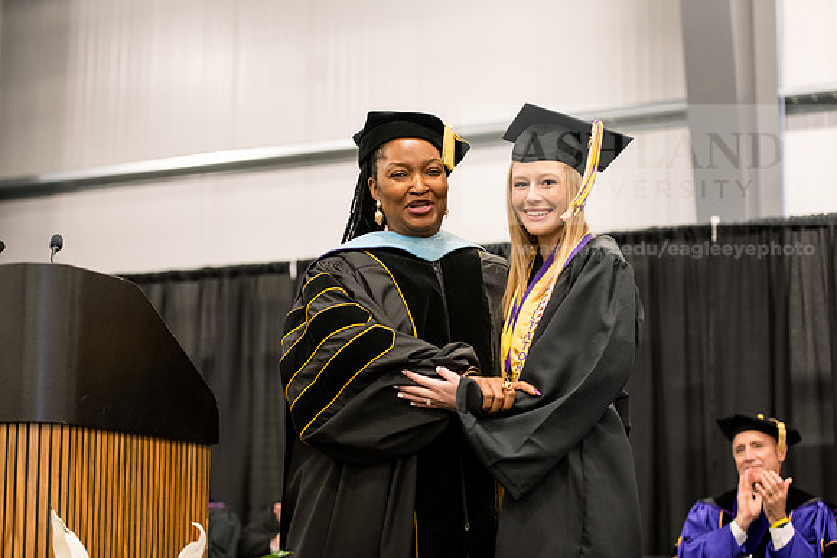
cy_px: 279
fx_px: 1628
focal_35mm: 70
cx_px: 418
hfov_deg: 28.8
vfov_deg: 19.5
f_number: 3.2
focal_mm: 70
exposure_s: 1/200
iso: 3200
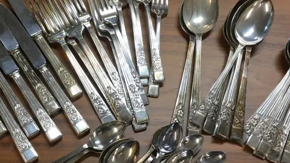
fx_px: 423
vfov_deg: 21.8
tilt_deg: -59.4
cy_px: 73
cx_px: 100
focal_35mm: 55
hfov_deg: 37.5
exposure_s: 1/33
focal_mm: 4.15
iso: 40
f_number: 2.2
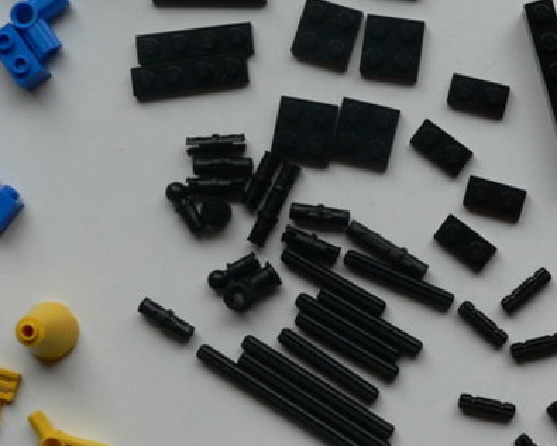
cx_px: 501
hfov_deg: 23.2
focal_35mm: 80
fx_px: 1319
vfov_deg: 18.8
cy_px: 404
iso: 80
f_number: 4
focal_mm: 6
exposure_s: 1/100
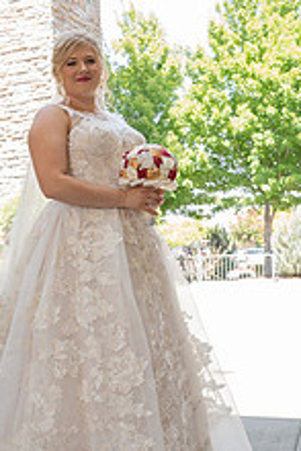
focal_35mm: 49
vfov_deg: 40.2
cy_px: 264
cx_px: 10
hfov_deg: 26.3
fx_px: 614
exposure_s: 1/200
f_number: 5
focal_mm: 24
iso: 640
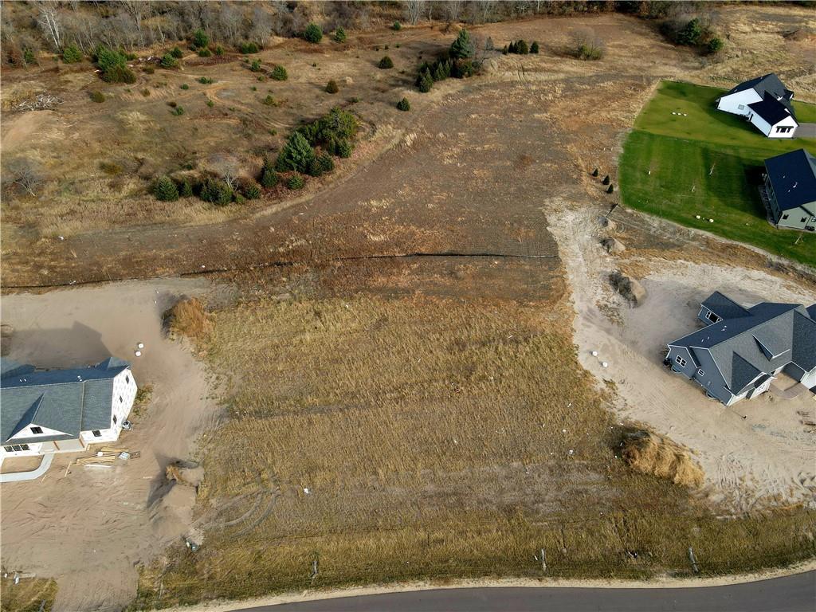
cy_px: 306
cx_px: 408
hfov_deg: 71.6
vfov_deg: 56.8
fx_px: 566
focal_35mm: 24
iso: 100
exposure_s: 1/182
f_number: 2.8
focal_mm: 4.5
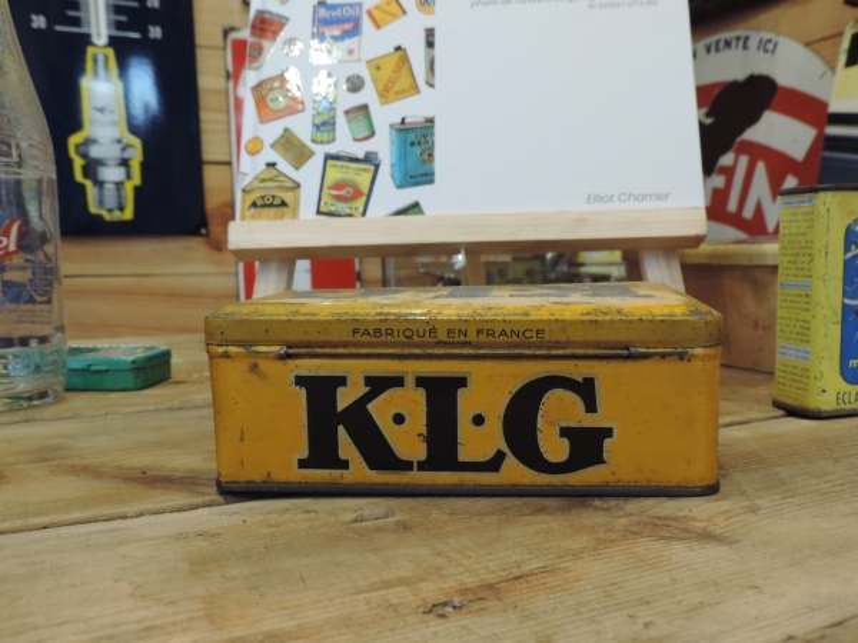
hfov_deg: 55.4
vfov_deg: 42.9
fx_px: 818
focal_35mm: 33
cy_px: 322
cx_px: 429
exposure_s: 1/25
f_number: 3.6
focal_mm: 5.8
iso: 400
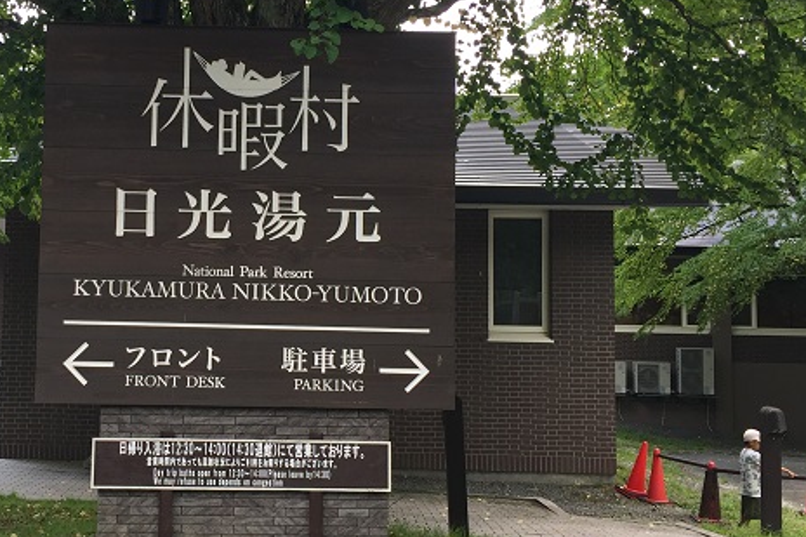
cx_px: 225
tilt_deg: +4.7
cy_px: 230
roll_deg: -1.6
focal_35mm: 53
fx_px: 1186
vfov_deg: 25.5
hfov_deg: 36.8
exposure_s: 1/243
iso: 32
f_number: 2.2
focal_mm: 4.15
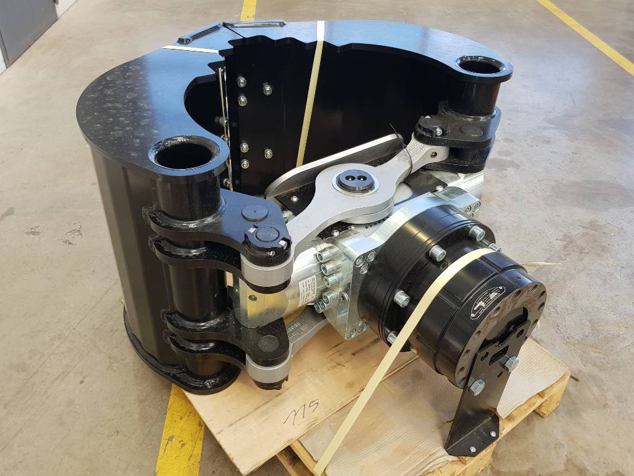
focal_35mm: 26
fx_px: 476
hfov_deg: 67.3
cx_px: 317
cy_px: 238
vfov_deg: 53.1
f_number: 1.7
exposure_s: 1/182
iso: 40
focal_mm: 4.2
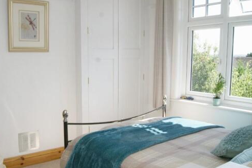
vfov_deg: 36.9
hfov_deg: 52.3
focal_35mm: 36
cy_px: 93
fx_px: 252
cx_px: 88
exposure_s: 1/160
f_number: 10
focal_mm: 18
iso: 400
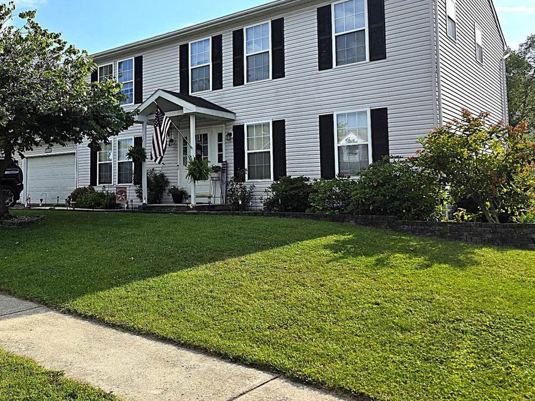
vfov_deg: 42.6
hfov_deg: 54.2
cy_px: 151
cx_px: 176
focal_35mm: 33
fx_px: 510
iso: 80
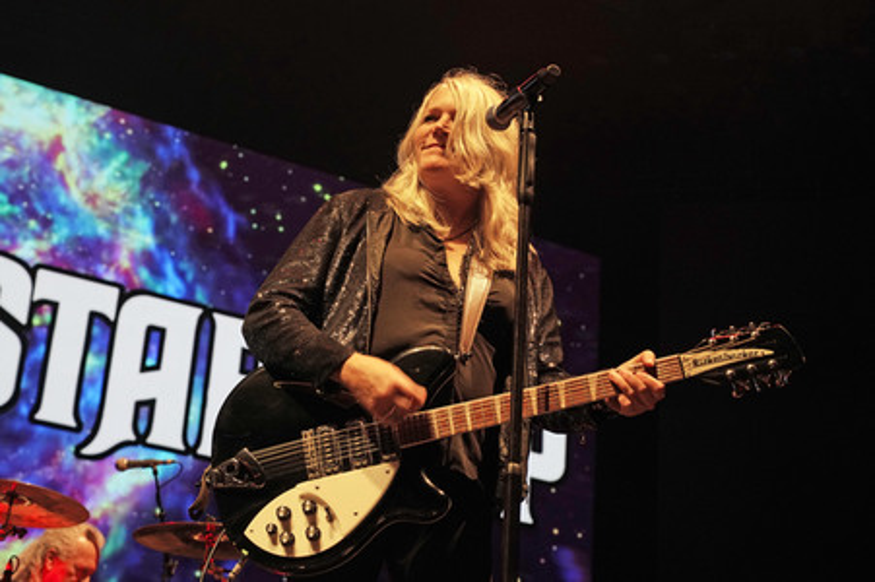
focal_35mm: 55
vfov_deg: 24.6
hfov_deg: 36.3
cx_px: 438
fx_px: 1336
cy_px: 291
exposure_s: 1/100
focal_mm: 55
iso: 1600
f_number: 5.6
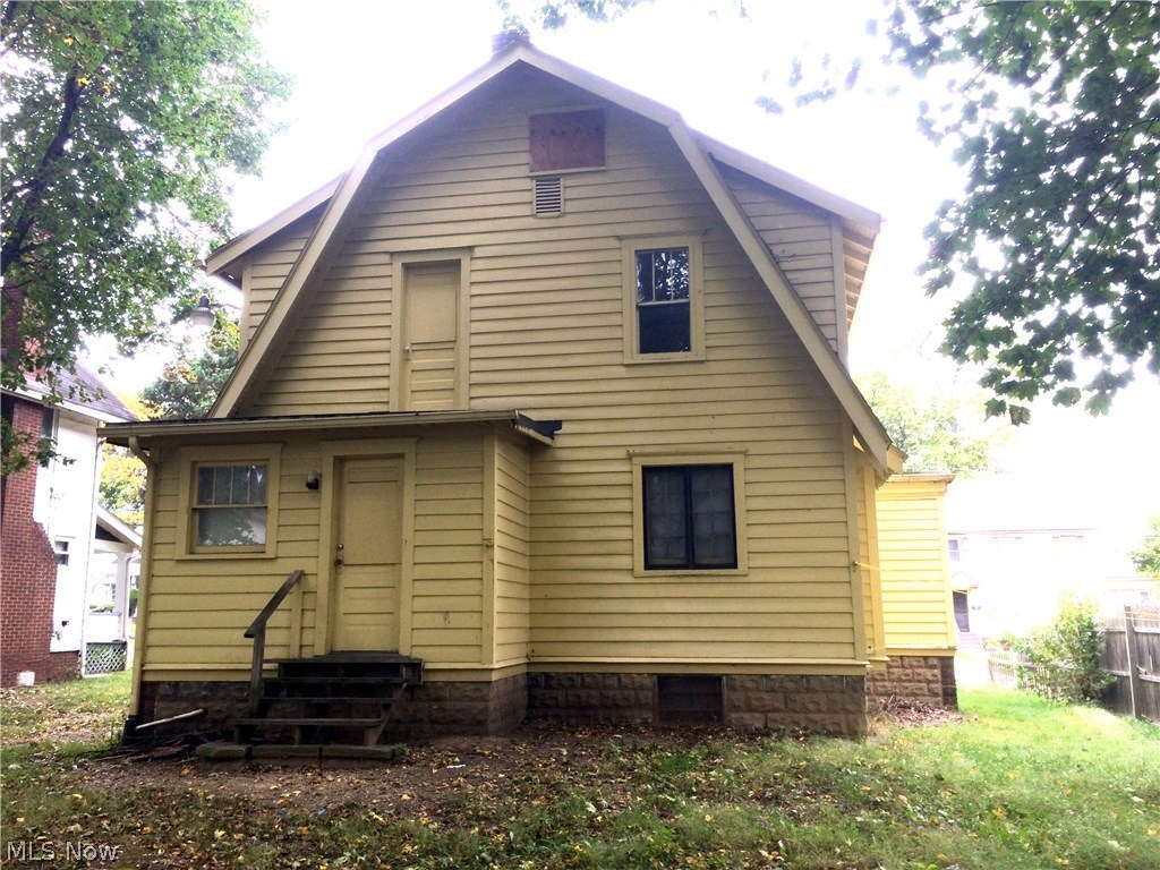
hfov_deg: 61.7
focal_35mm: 29
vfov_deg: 48.2
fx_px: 972
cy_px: 435
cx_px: 580
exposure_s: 1/120
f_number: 2.2
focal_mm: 4.15
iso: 32
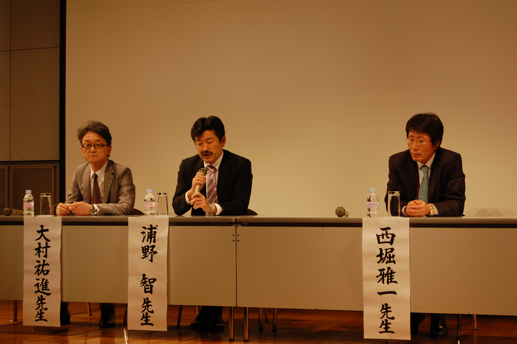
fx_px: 1076
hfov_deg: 27.0
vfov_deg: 18.1
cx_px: 258
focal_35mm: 75
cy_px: 172
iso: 400
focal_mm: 50
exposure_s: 1/125
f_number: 5.6
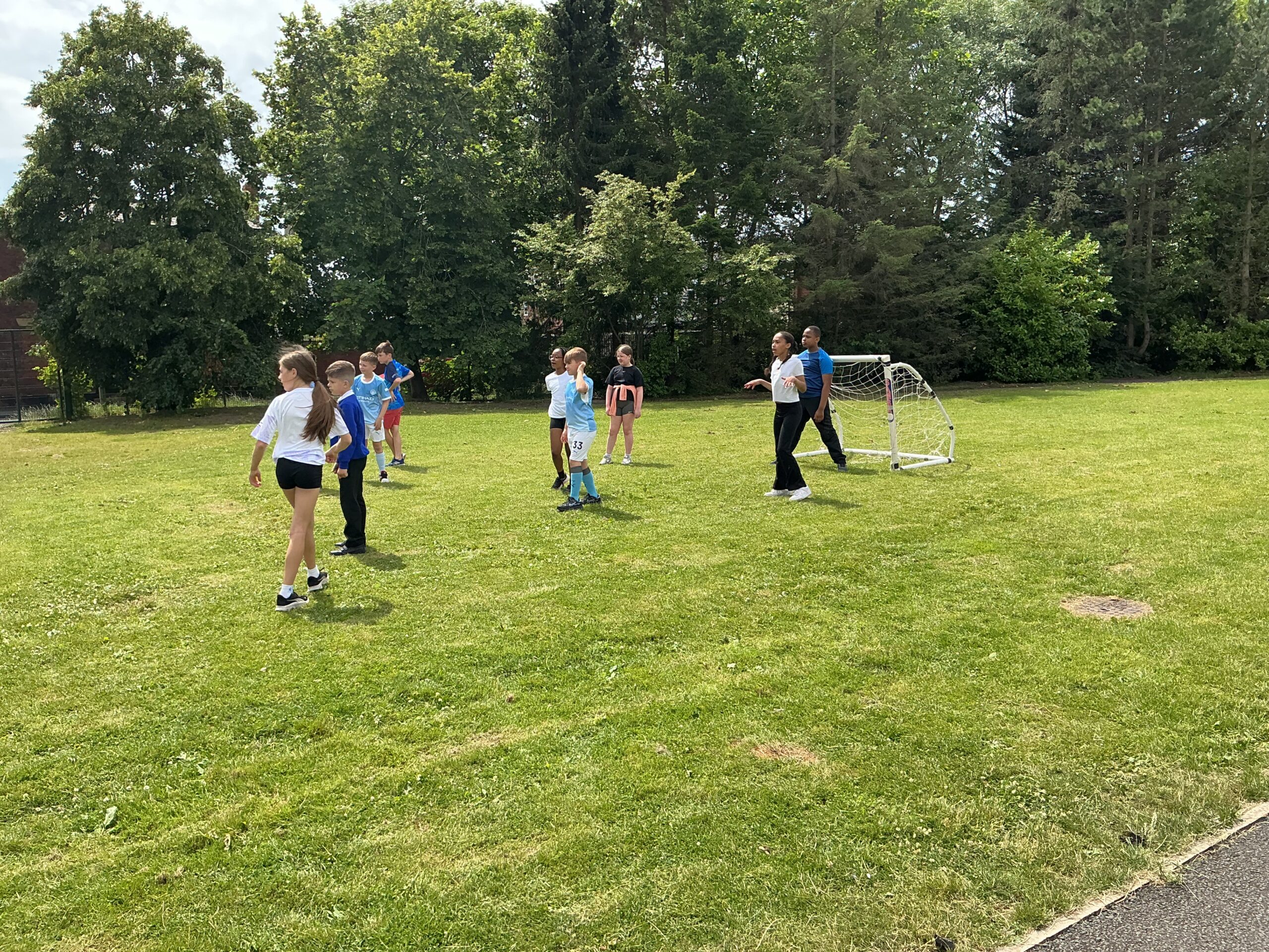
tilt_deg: -8.0
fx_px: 1063
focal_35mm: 29
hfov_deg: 61.7
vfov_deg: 48.2
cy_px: 476
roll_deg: +1.4
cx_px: 634
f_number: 1.8
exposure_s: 1/1098
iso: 25
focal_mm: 3
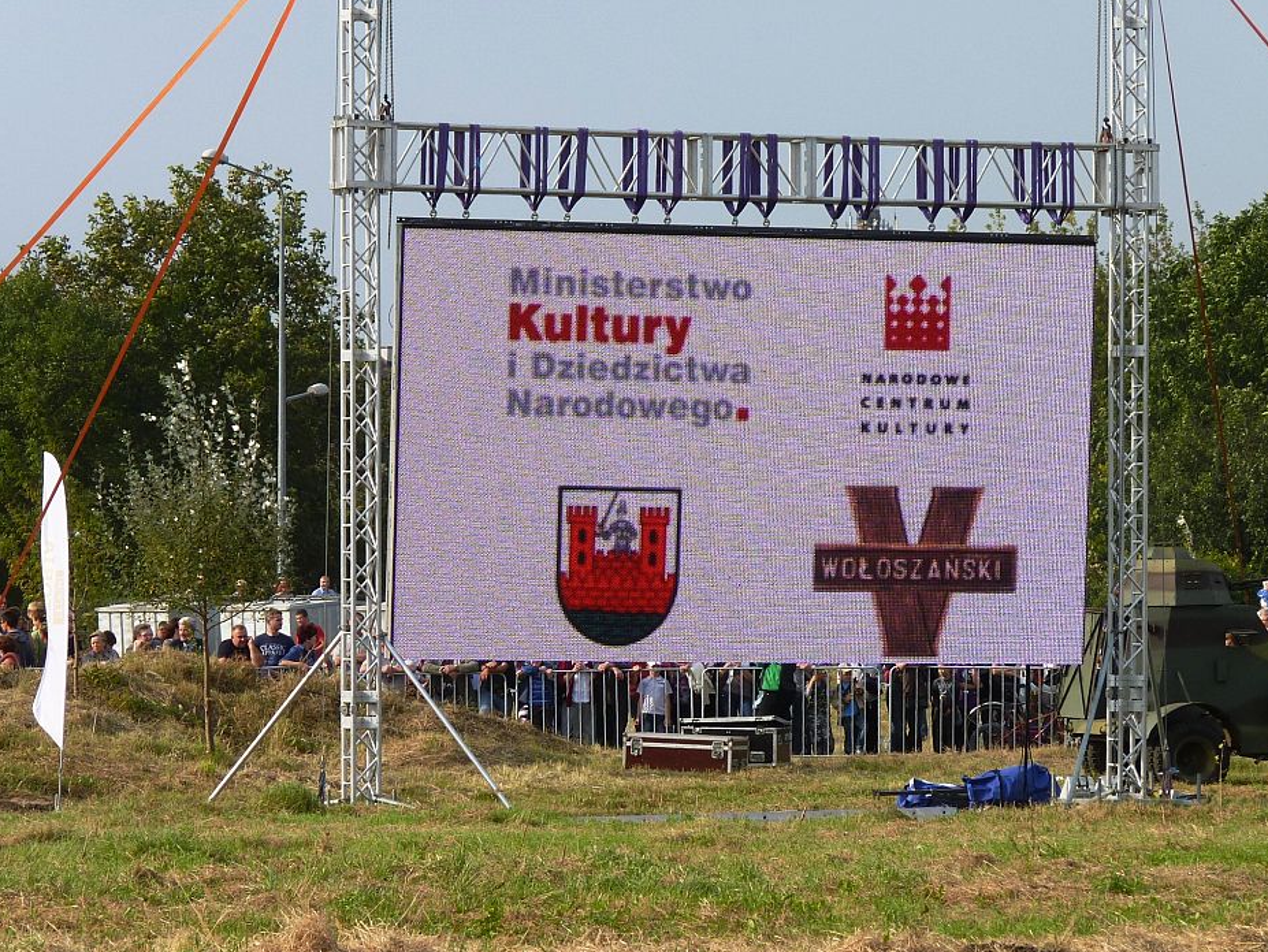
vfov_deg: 5.7
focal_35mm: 262
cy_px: 469
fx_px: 9601
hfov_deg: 7.6
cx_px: 659
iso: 80
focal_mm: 43.3
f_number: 5.6
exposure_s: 1/400
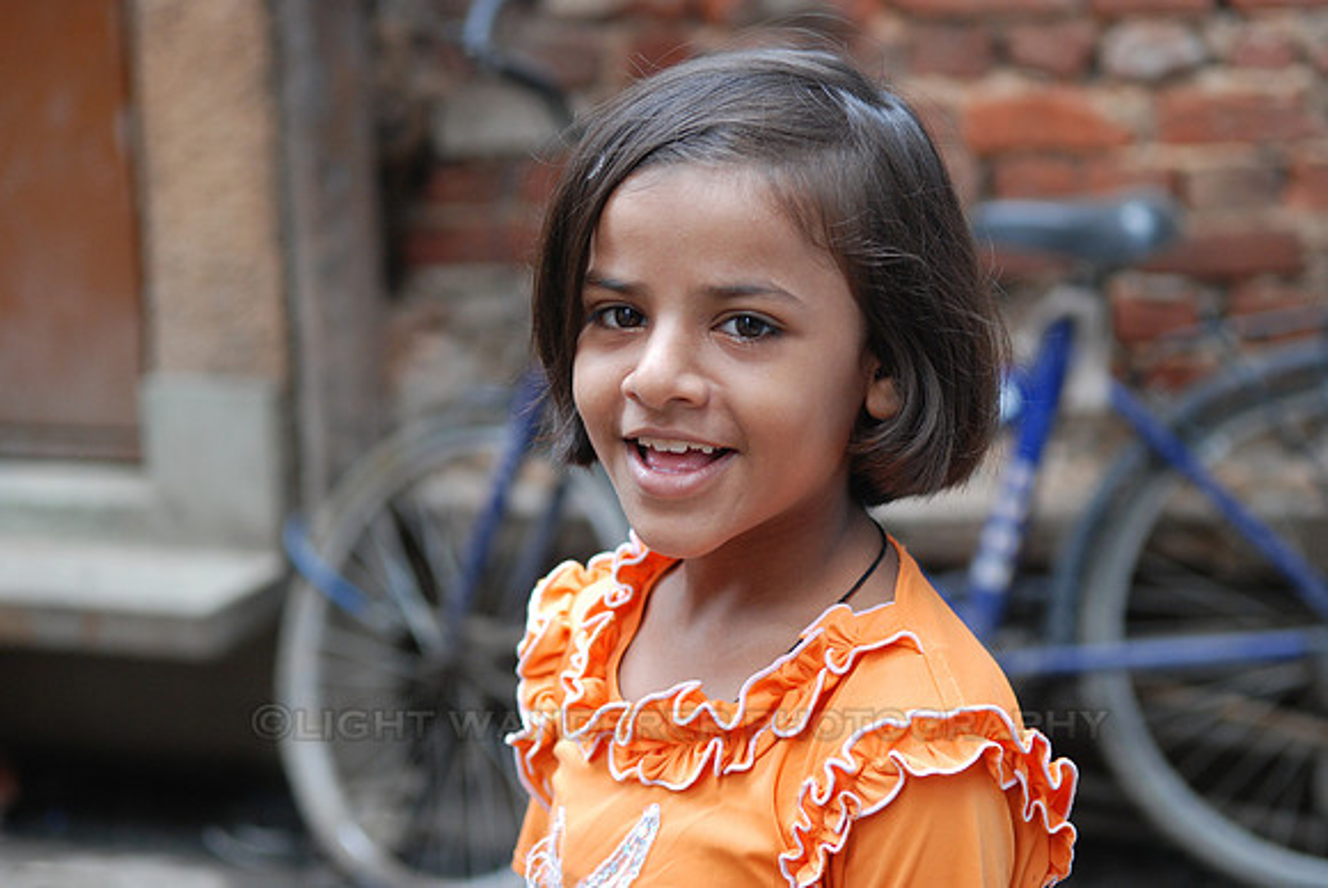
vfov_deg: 16.6
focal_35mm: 82
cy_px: 444
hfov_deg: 24.6
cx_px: 664
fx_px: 3046
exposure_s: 1/250
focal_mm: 55
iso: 400
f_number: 2.8
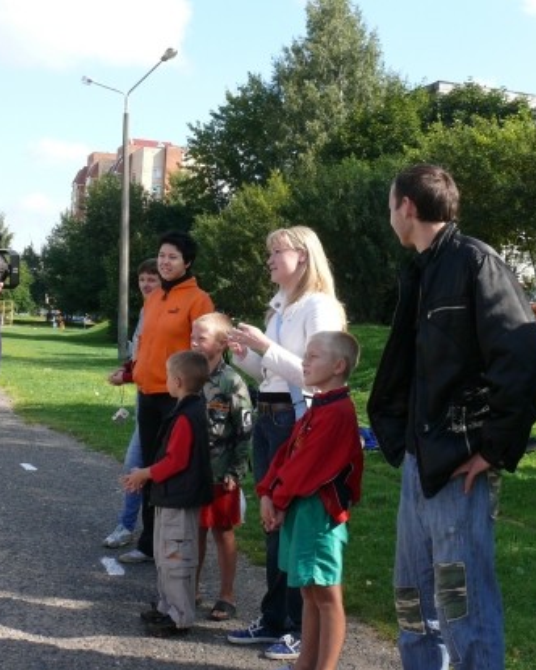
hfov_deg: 32.5
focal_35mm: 46
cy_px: 336
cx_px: 182
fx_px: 912
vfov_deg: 40.3
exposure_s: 1/250
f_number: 5
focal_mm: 7.4
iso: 100
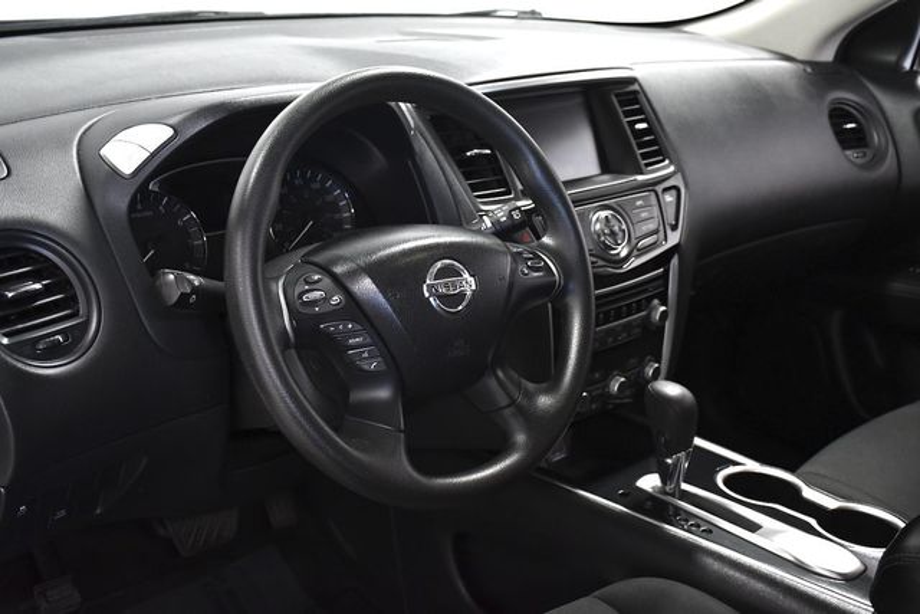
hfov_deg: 43.6
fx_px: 1150
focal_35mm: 45
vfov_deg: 29.9
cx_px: 460
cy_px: 307
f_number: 4
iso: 2500
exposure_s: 1/320
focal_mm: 30
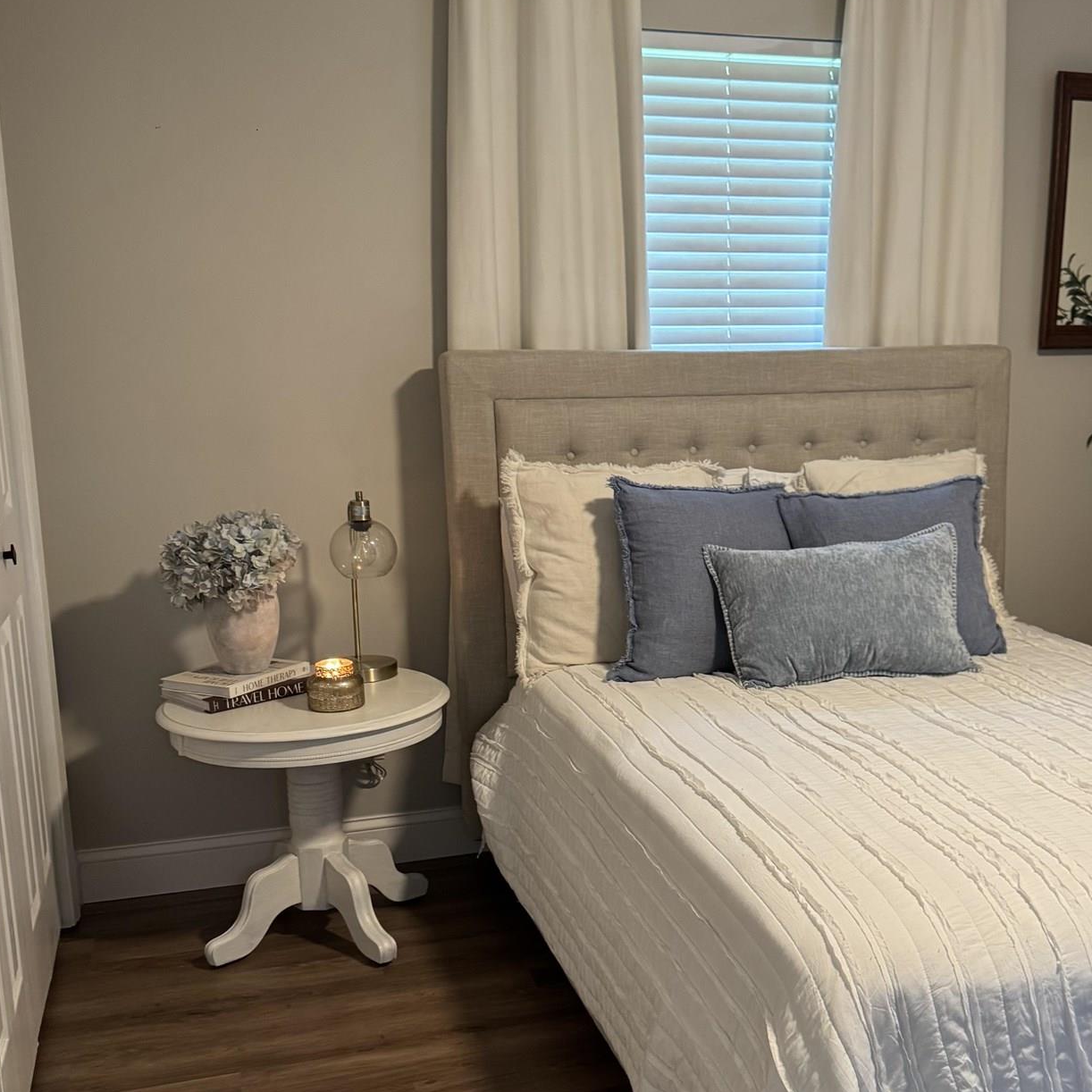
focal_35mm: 40
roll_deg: +0.3
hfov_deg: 41.3
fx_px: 1428
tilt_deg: -12.9
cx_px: 735
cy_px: 631
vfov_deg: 41.7
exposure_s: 1/60
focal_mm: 6.76
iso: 320
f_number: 1.78
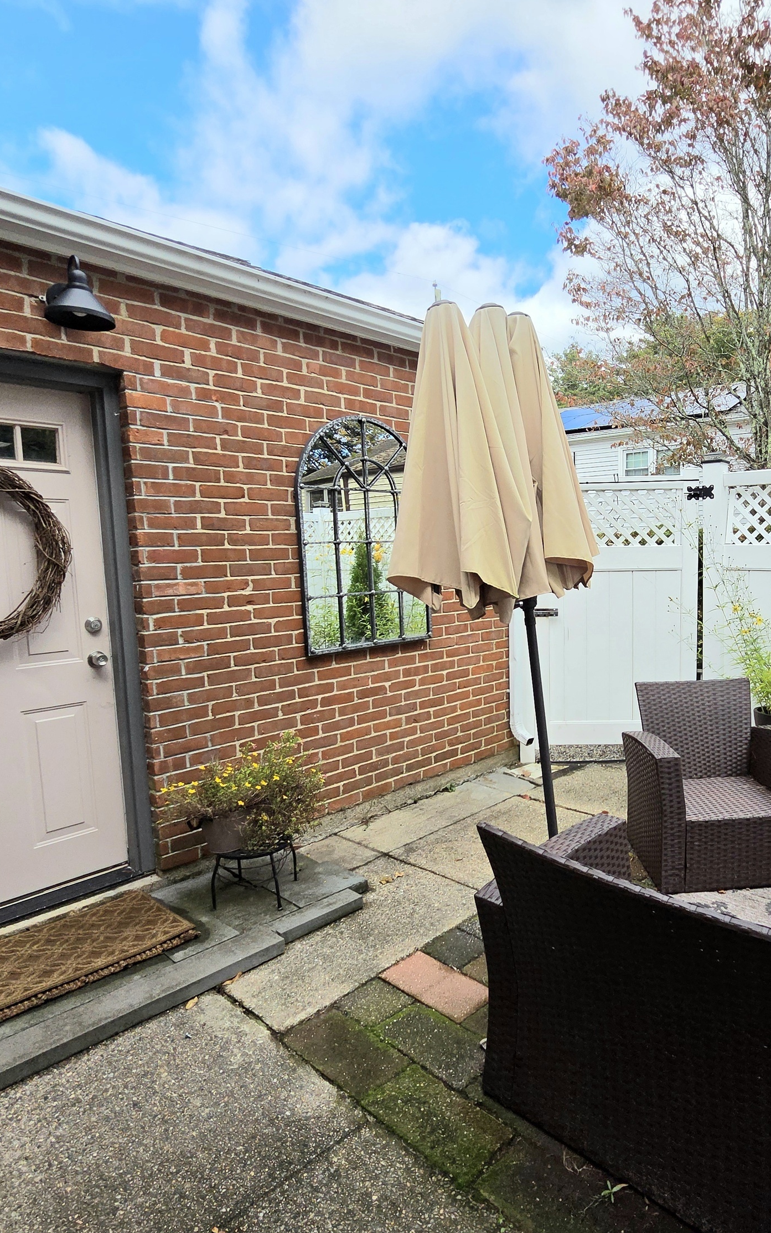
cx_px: 521
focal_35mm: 19
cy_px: 619
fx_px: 639
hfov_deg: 60.6
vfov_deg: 88.0
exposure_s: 1/2000
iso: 100
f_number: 2.2
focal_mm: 2.2
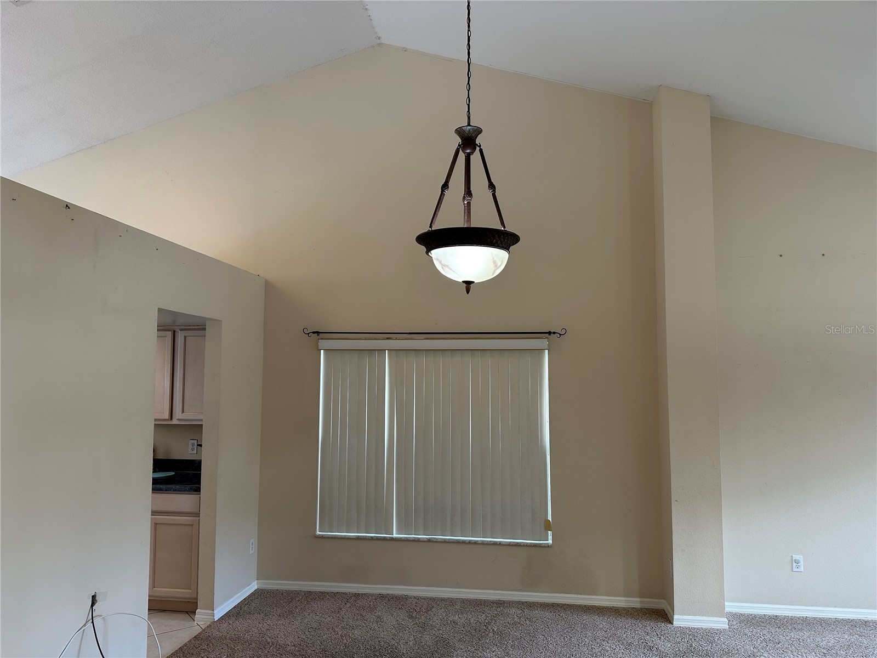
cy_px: 329
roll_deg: +0.1
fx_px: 608
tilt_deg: +3.2
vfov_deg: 56.8
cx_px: 438
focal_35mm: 24
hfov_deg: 71.6
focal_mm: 6.86
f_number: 1.78
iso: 125
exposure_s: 1/60
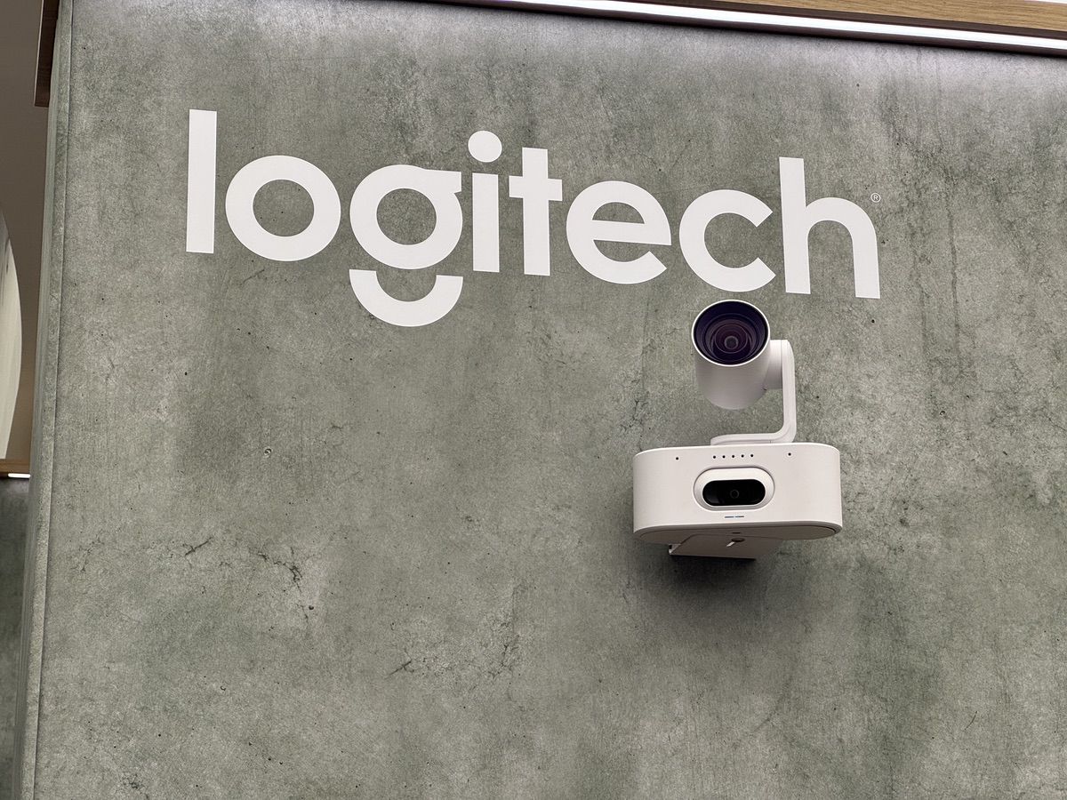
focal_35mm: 77
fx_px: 2373
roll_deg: +1.1
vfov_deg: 19.1
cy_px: 400
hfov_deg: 25.3
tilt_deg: +17.2
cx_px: 534
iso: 80
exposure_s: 1/100
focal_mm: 9
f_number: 2.8
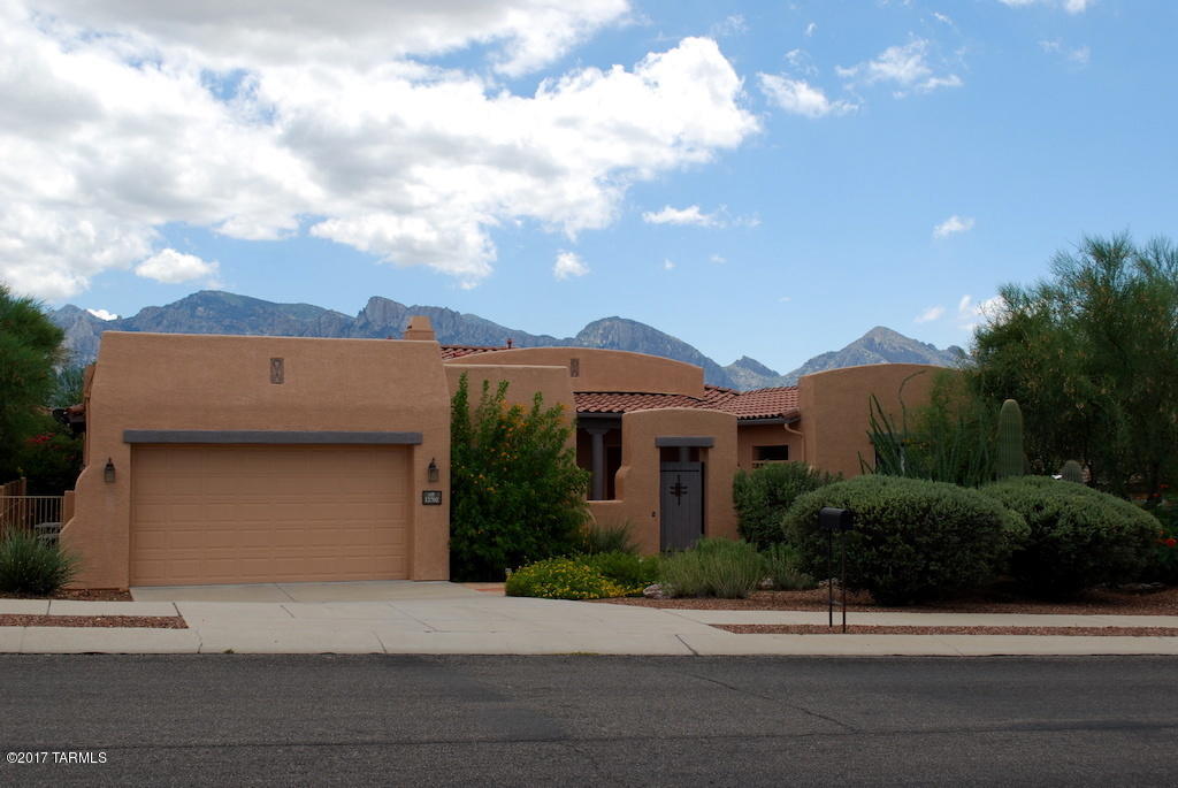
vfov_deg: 32.0
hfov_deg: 46.4
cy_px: 394
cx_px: 589
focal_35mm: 42
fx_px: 1376
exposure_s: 1/200
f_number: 8
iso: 100
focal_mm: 28
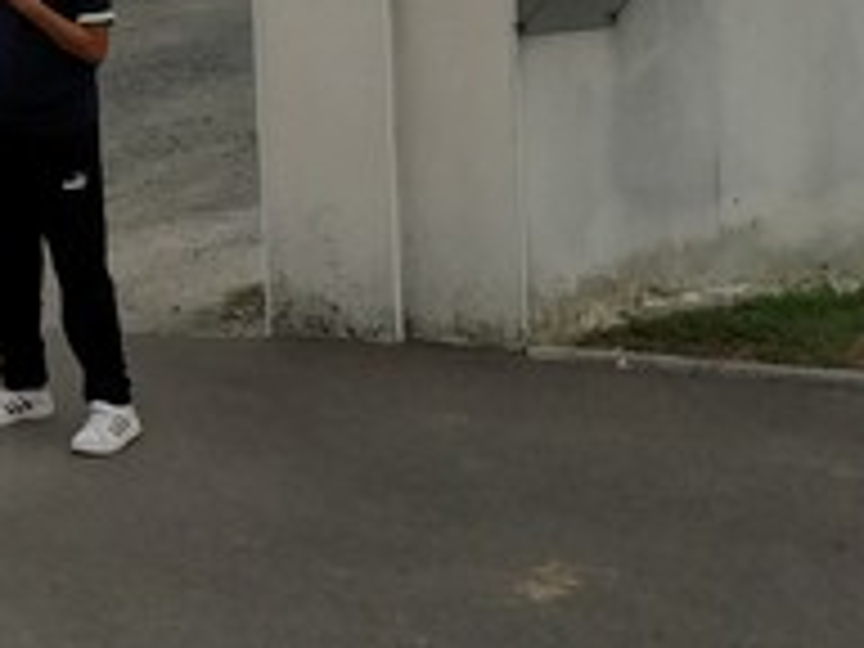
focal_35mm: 100
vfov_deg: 14.7
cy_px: 144
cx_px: -252
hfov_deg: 18.3
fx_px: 2496
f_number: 1.9
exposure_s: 1/1495
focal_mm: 3.94
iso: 250
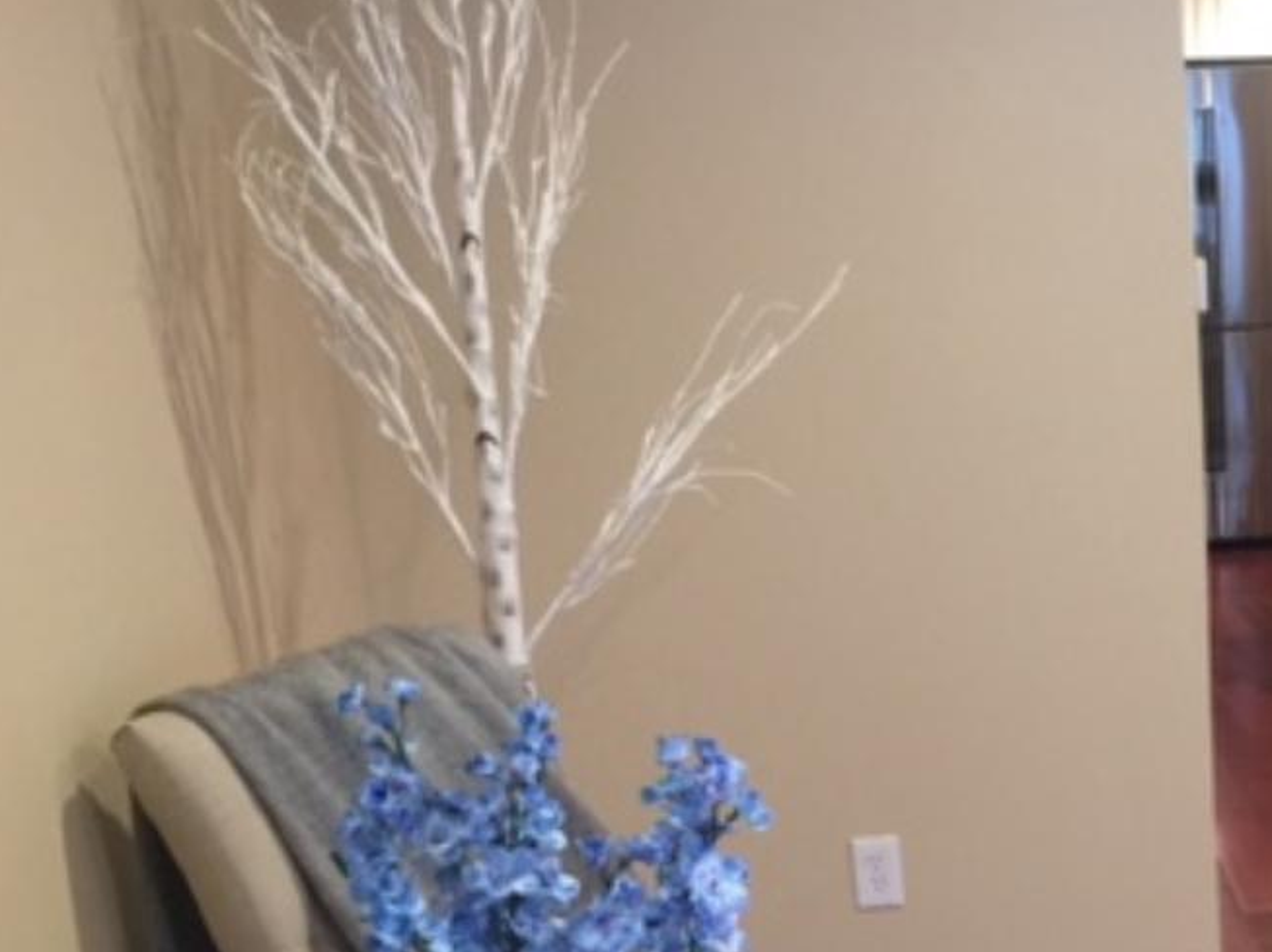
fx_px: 2350
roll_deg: +2.2
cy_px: 979
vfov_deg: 22.0
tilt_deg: -20.6
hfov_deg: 28.6
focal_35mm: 64
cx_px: 1233
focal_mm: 4.15
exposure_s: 1/15
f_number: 2.2
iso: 100
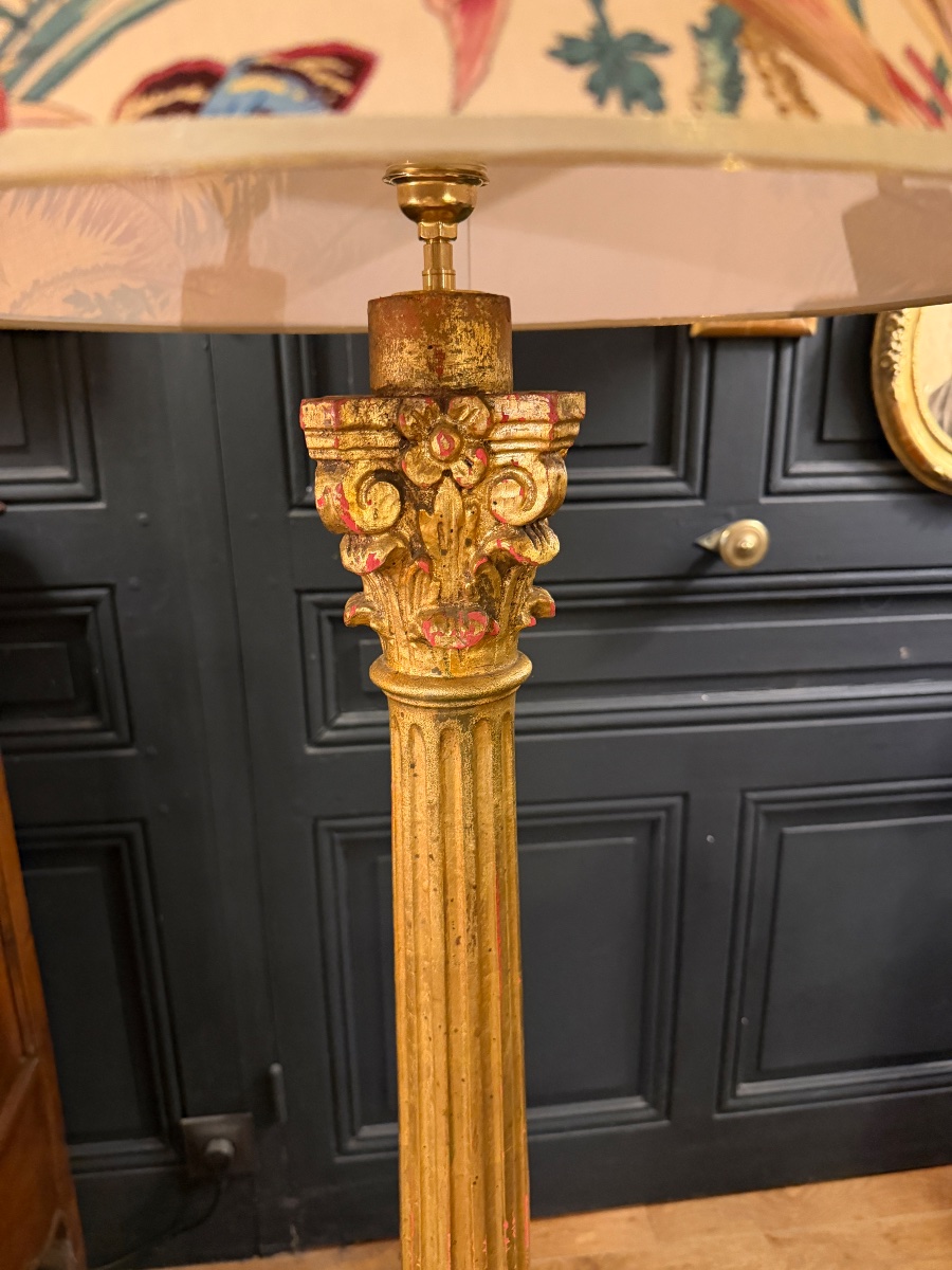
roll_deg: +0.6
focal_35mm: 24
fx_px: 880
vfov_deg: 71.6
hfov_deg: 56.8
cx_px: 476
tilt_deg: -16.3
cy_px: 635
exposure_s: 1/33
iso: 800
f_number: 1.78
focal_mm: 6.76
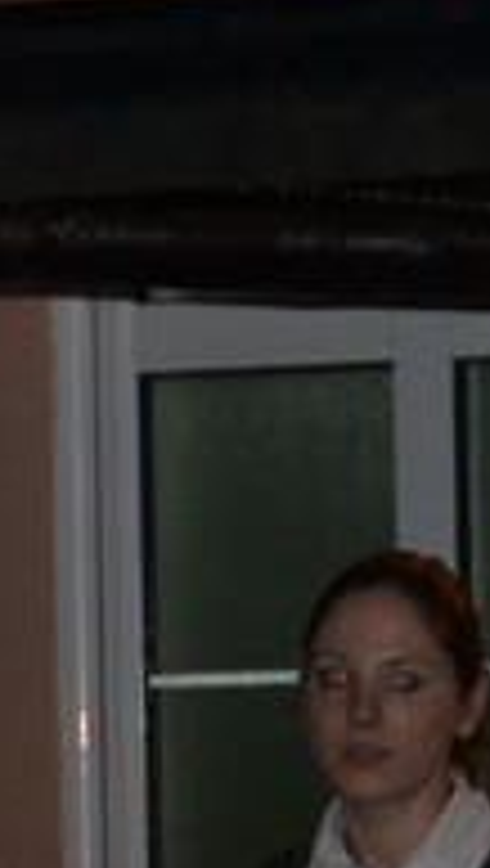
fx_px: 11675
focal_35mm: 507
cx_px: 1245
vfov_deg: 4.2
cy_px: 958
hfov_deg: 2.4
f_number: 5.6
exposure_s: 1/60
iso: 400
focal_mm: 52
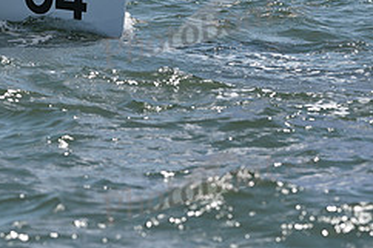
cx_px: 23
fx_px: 4959
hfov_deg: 4.3
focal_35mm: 479
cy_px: -30
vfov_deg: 2.9
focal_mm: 200
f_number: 5.6
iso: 100
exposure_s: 1/800
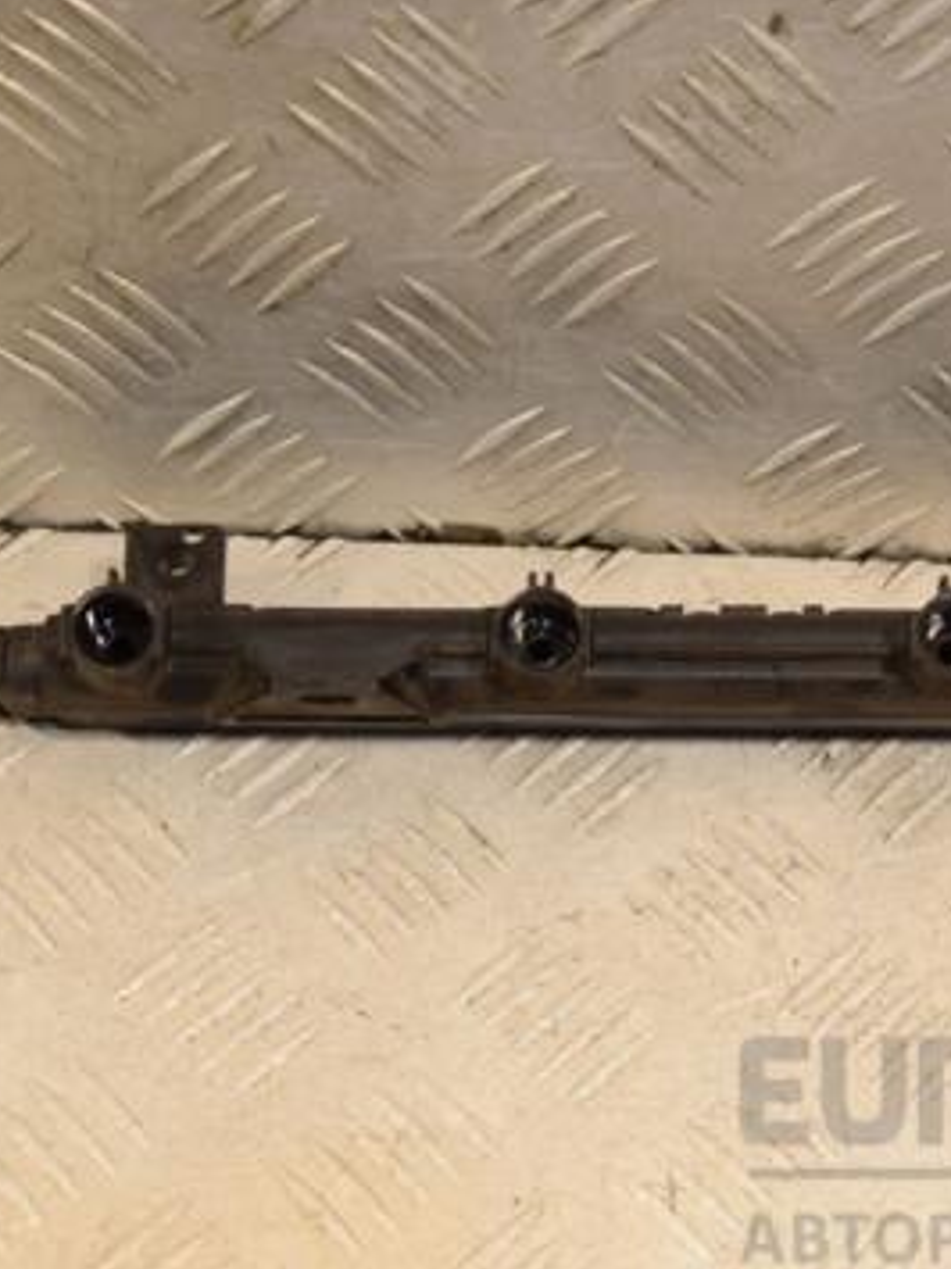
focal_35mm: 78
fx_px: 2859
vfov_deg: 25.0
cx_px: 672
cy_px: 615
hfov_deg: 18.8
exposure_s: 1/200
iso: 800
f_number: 7.1
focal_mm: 32
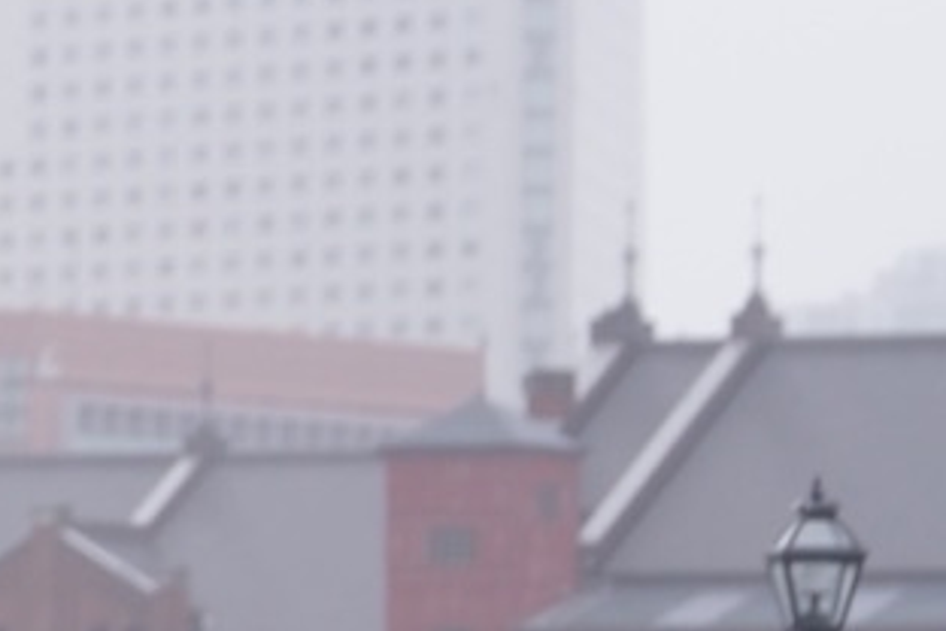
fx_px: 12954
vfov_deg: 2.8
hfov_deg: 4.1
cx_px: -901
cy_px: 790
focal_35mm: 493
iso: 400
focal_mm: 110
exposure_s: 1/160
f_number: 5
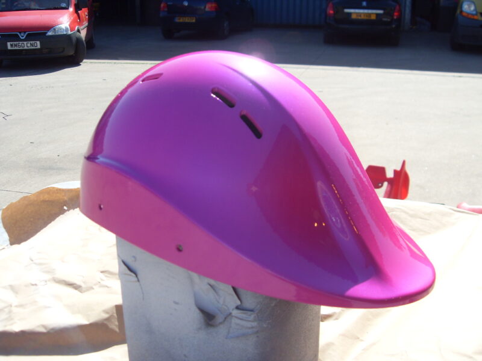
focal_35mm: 35
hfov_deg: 52.6
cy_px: 180
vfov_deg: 40.7
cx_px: 241
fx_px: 487
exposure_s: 1/125
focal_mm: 6.3
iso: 80
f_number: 7
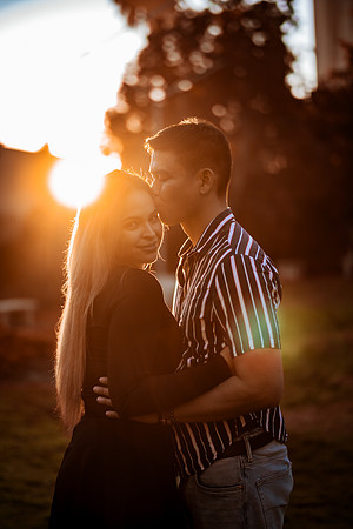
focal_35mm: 58
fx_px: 853
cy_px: 264
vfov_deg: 34.5
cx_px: 176
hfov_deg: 23.4
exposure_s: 1/800
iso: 100
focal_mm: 58
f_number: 1.4
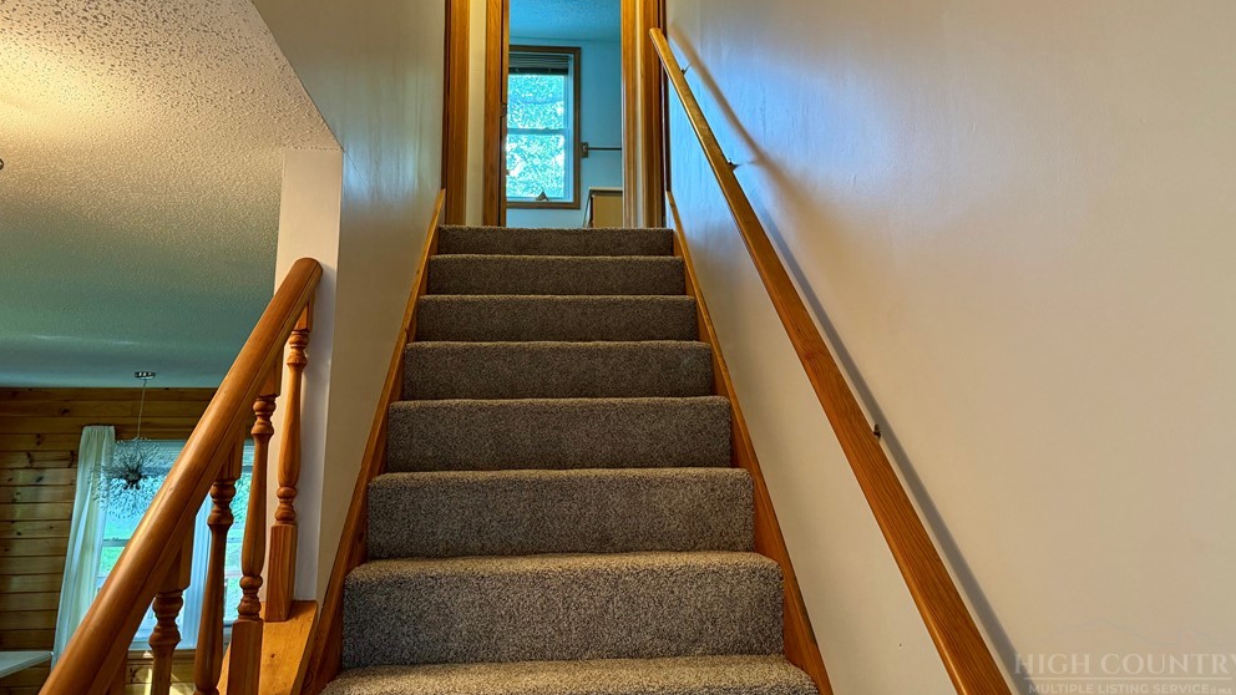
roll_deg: +0.7
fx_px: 885
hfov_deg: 69.9
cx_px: 619
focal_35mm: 27
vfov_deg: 42.5
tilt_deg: +13.6
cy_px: 253
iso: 250
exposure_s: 1/60
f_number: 1.78
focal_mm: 6.76
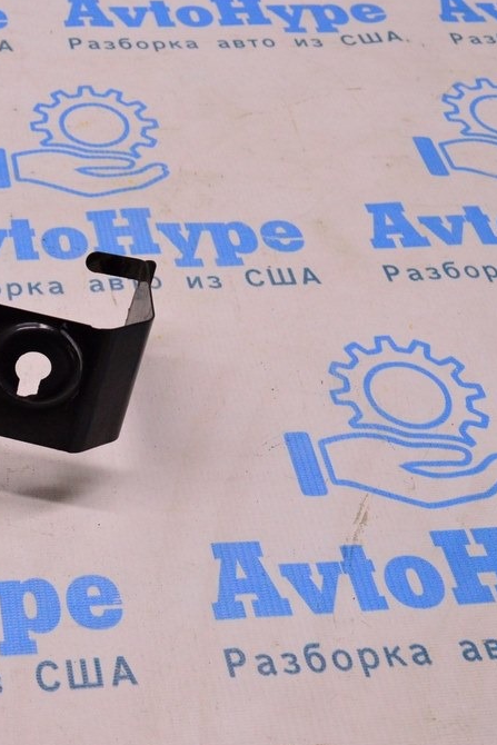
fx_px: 1138
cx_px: -50
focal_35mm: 55
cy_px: 375
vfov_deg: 36.2
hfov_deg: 23.2
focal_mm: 24
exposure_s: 1/125
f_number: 8
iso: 1600
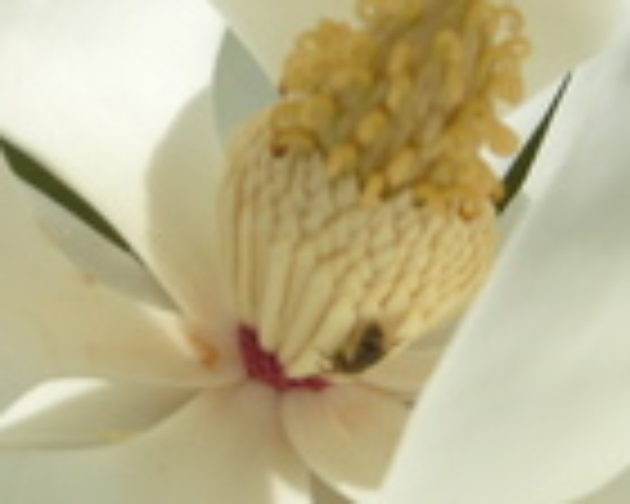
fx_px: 1995
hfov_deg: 17.9
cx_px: 297
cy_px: 324
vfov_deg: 14.4
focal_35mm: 107
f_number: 7.1
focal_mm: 5.8
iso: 80
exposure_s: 1/1000
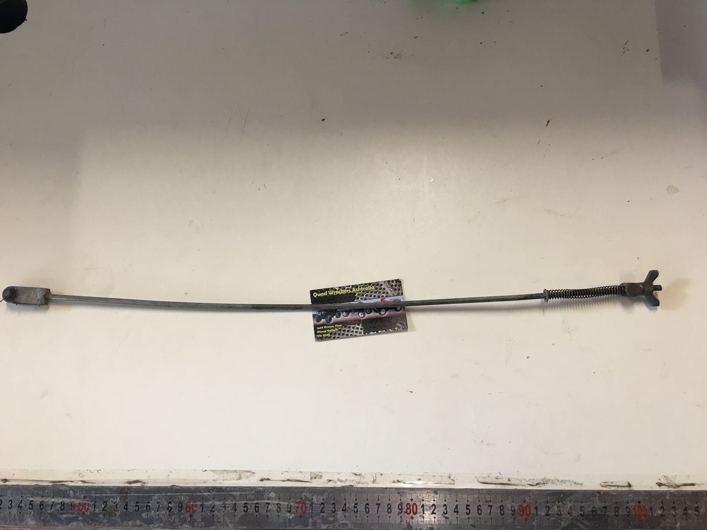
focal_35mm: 29
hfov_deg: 61.7
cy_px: 265
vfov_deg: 48.2
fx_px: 592
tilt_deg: -75.5
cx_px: 354
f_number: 2.2
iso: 100
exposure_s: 1/33
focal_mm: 4.15
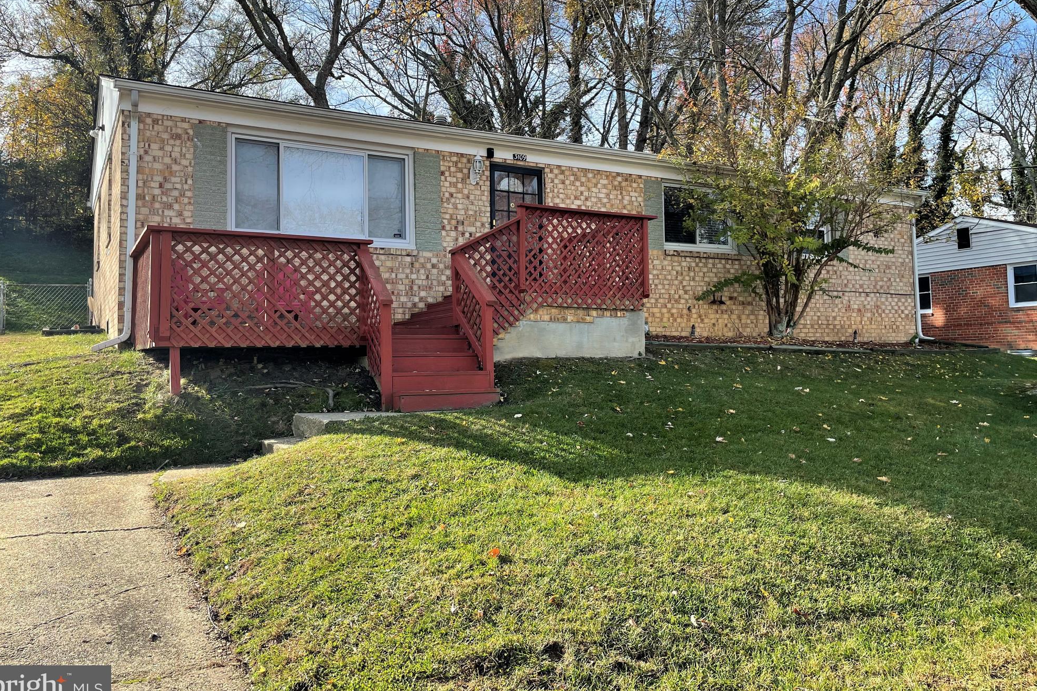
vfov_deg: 46.3
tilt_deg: +4.1
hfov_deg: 65.5
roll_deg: +1.4
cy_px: 306
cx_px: 517
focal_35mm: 28
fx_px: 807
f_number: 1.6
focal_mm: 4.2
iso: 32
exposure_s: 1/1159
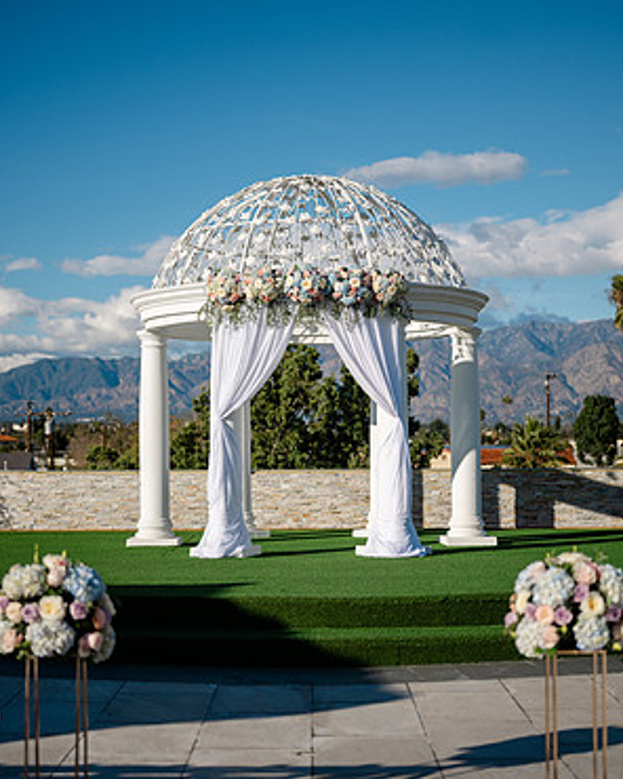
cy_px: 461
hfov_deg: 26.7
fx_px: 1314
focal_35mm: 57
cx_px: 314
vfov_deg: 32.9
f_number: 1.8
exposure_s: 1/8000
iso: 64
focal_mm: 50
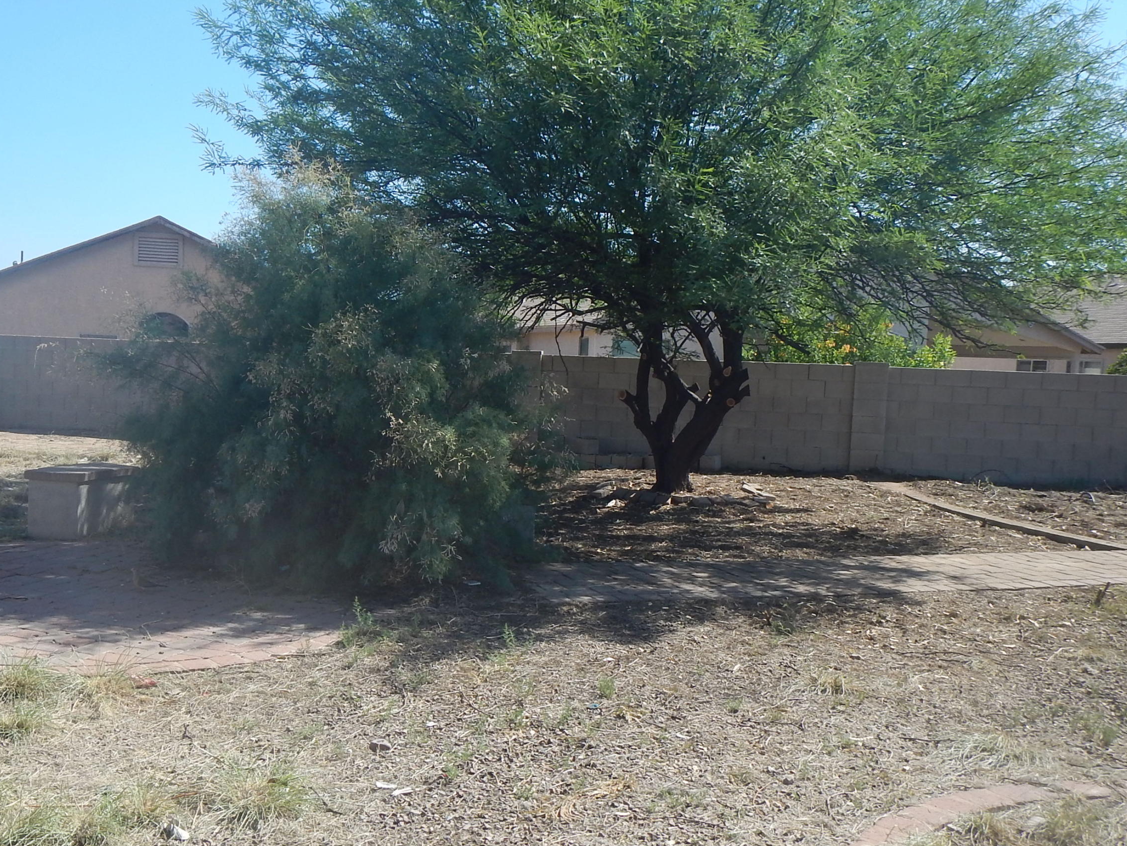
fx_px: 1205
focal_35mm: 37
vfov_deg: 38.7
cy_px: 439
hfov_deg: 49.6
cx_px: 416
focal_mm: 5
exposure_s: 1/640
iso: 125
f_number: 3.9
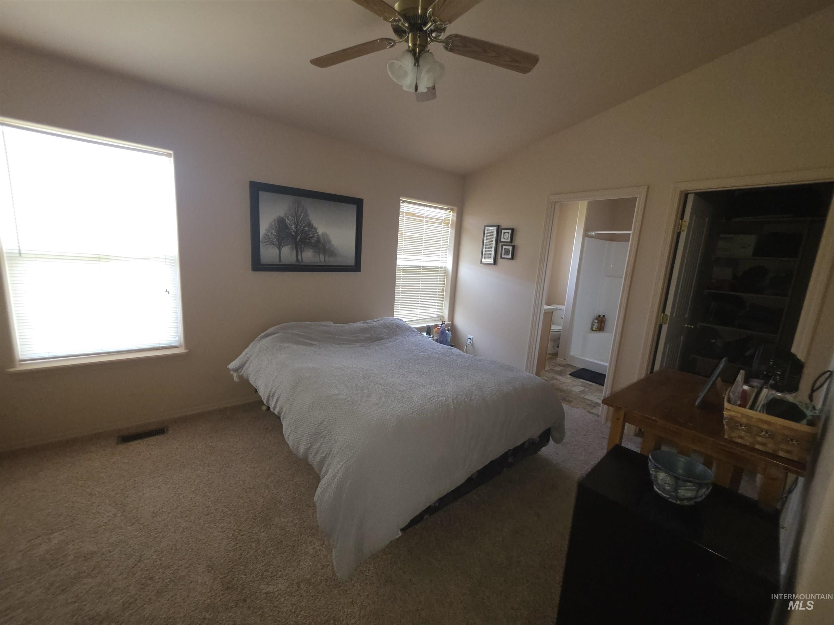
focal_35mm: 13
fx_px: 313
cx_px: 417
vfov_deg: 89.9
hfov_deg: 106.2
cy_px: 312
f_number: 1.9
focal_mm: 2.2
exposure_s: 1/60
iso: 200
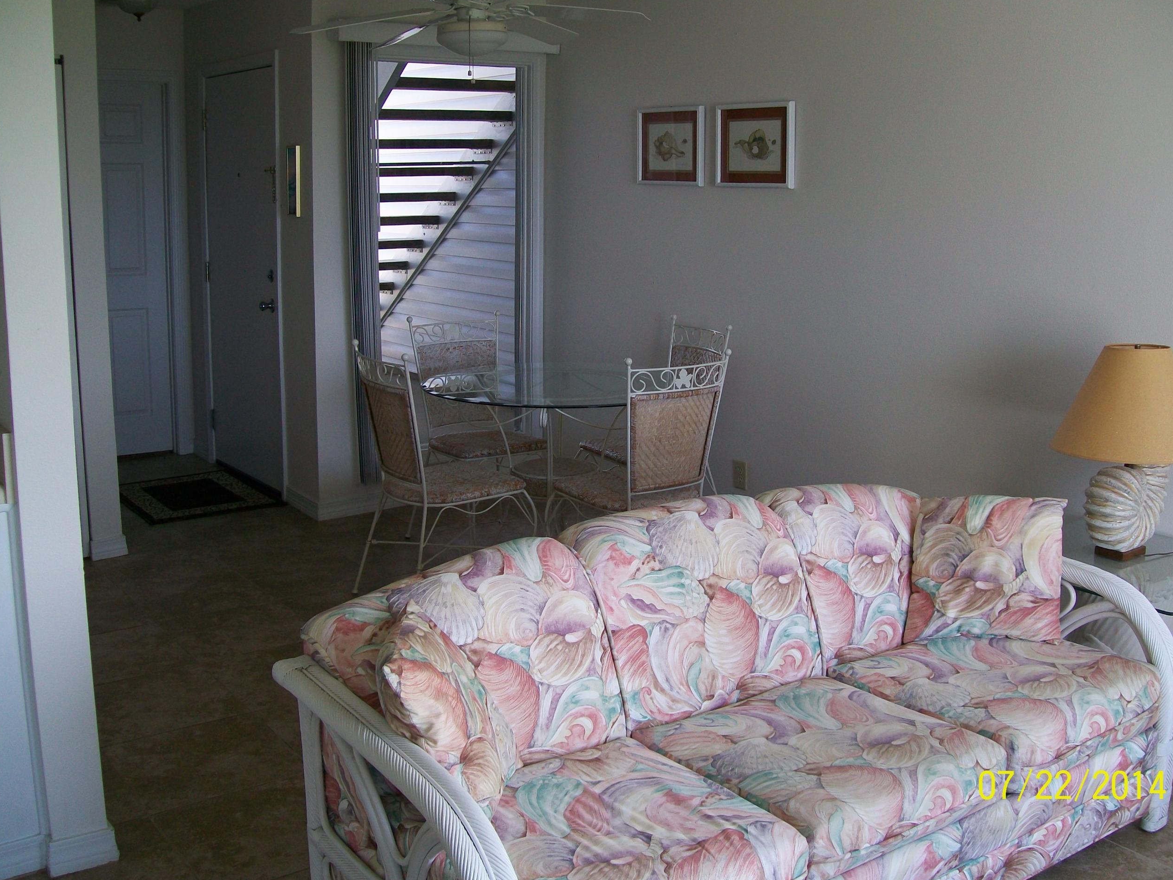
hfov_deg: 51.3
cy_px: 423
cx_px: 609
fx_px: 1220
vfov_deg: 39.6
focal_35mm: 36
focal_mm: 6.1
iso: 64
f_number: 2.7
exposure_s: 1/80
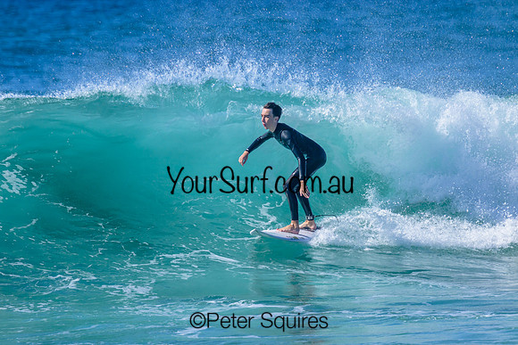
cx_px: 259
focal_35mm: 800
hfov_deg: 2.6
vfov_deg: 1.7
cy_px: 172
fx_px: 11513
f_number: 11
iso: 900
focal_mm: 800
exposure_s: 1/2000
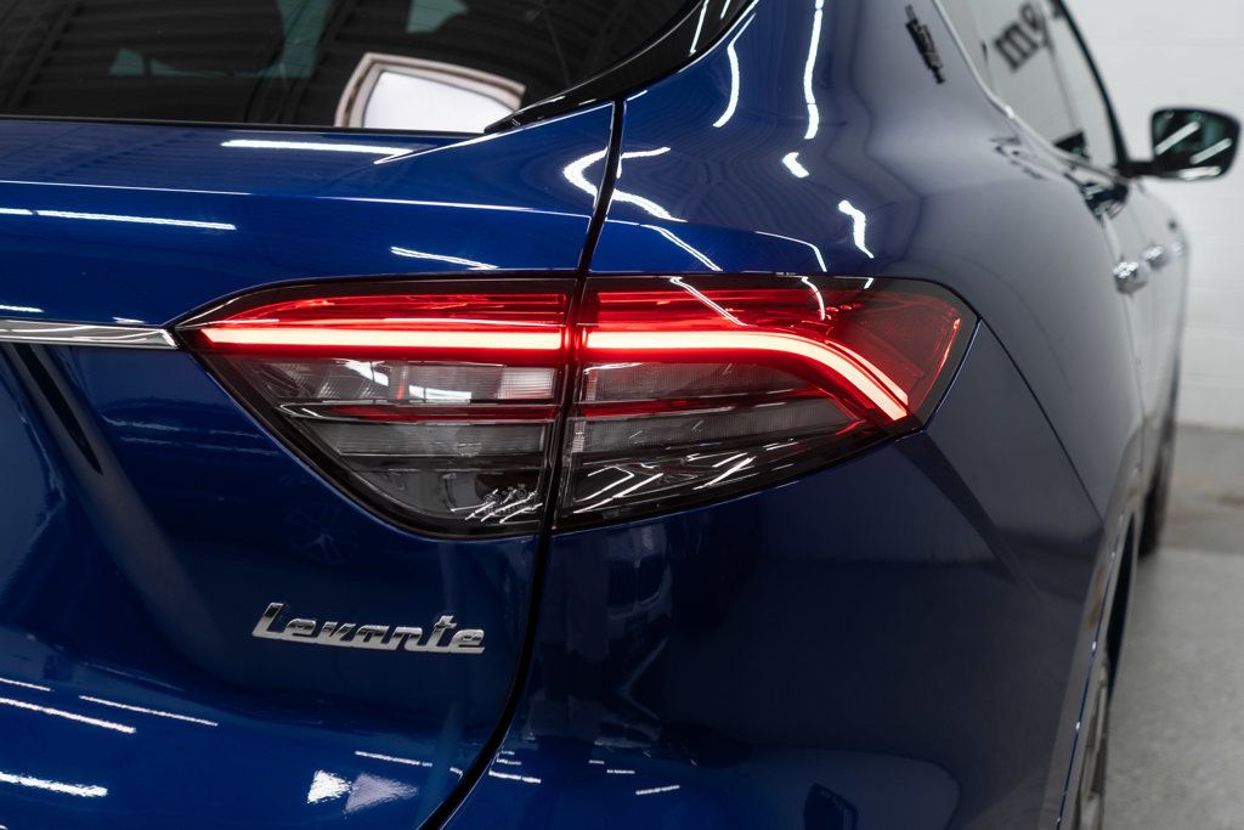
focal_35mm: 42
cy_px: 415
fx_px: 1451
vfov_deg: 31.9
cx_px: 622
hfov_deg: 46.4
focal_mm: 28
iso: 200
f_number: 3.2
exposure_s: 1/60
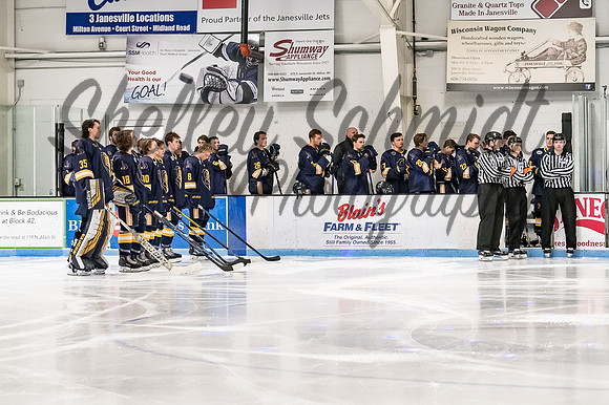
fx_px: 1647
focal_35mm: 97
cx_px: 343
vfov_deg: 14.0
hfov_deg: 20.9
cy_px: 171
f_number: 4.5
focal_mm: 48
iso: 2500
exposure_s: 1/200
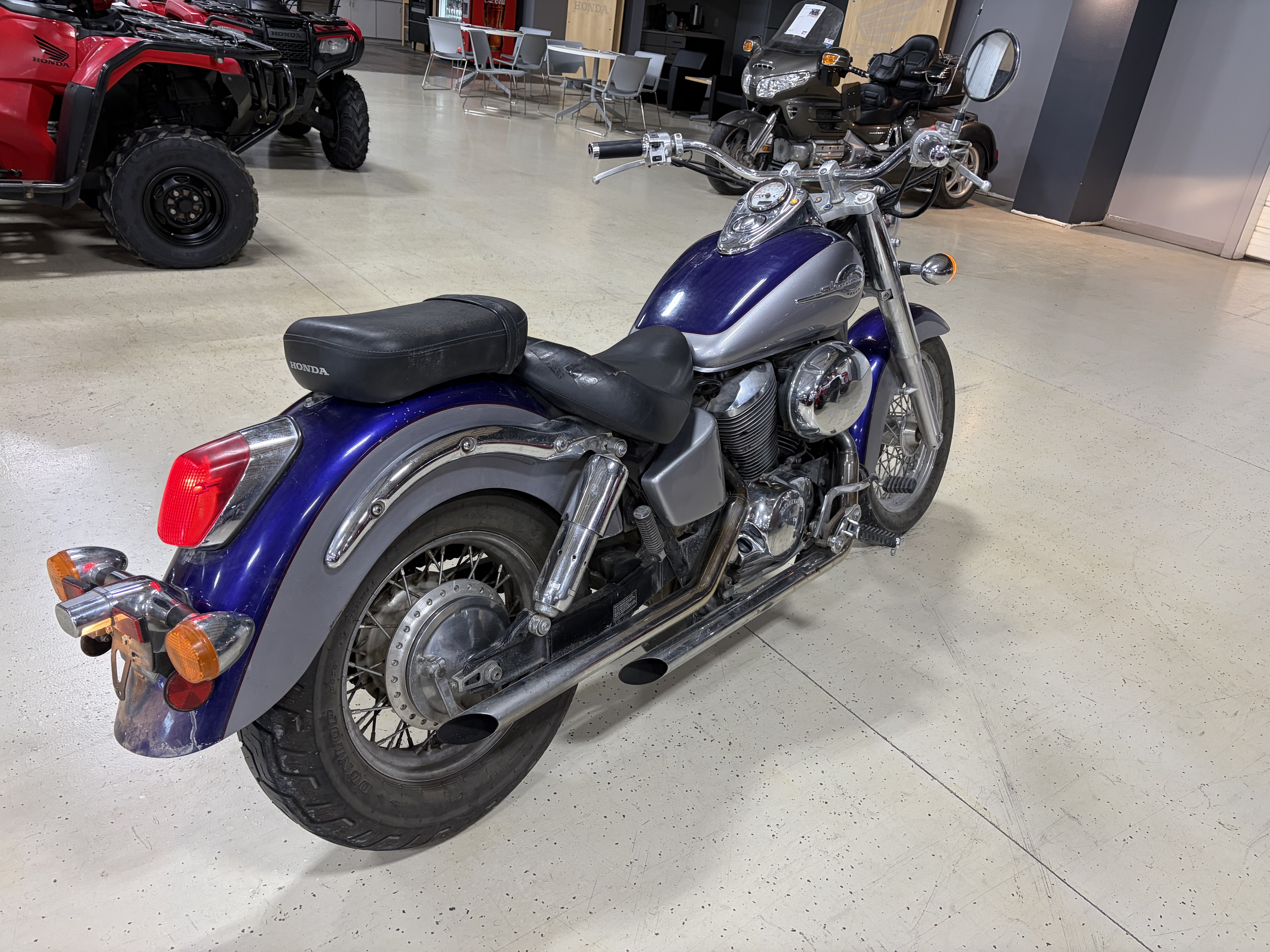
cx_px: 635
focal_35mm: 26
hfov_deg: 67.3
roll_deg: -6.9
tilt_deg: -24.7
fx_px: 954
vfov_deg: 53.1
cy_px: 476
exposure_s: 1/60
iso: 125
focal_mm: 5.96
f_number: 1.6
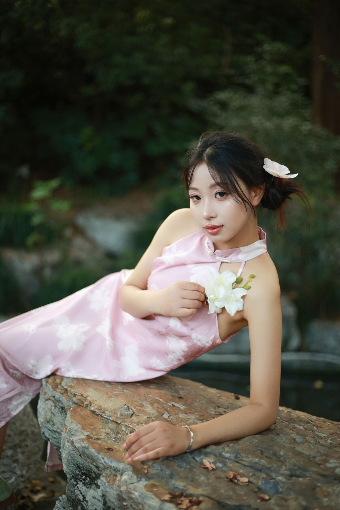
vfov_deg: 40.3
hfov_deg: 27.5
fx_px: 694
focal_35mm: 49
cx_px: 170
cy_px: 255
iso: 640
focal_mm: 50
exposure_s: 1/200
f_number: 1.8
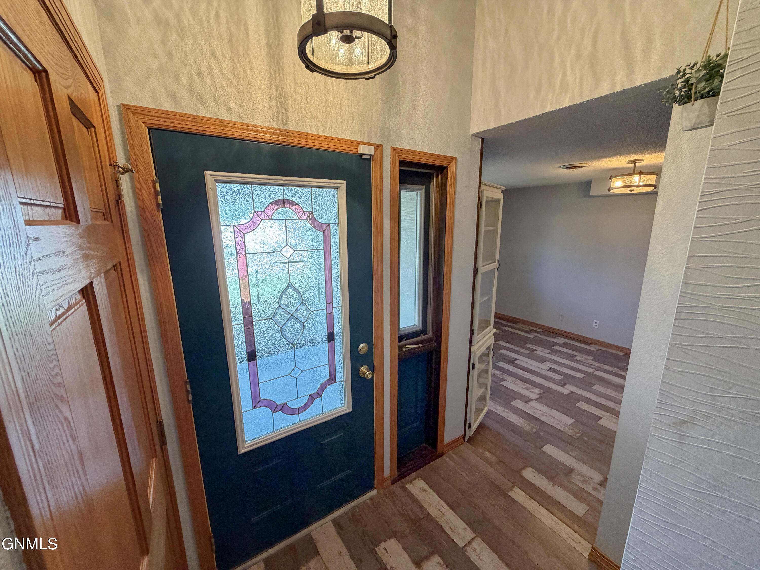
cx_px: 380
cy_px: 285
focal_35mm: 14
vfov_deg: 85.7
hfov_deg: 102.1
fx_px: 307
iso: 250
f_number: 2.2
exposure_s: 1/60
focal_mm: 2.22
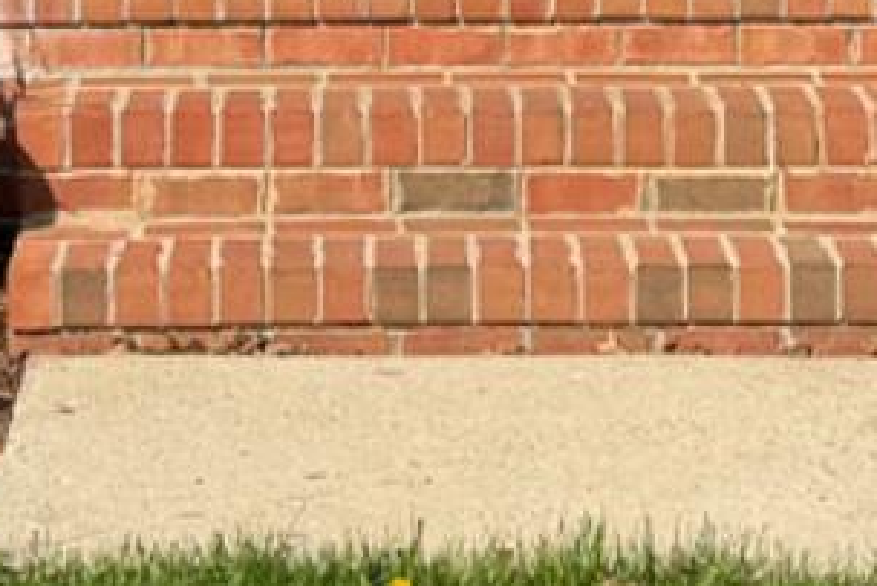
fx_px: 4094
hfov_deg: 12.2
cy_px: -759
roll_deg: -0.4
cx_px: 418
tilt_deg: +1.3
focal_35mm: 168
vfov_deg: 7.7
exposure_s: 1/3953
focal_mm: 6.76
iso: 80
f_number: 1.78
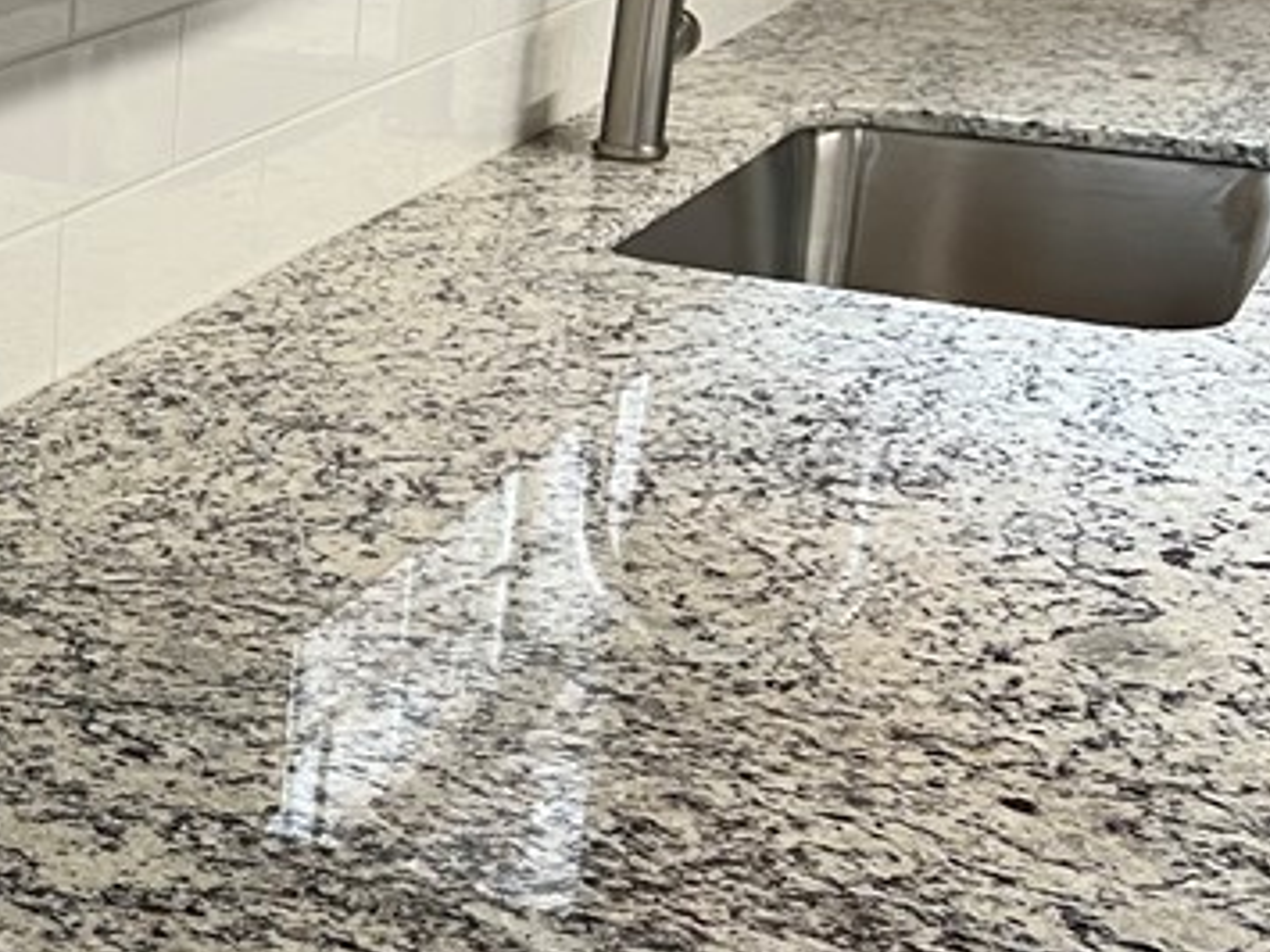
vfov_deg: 19.6
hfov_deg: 22.9
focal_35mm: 75
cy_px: 404
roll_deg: +0.4
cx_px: -419
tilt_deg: -17.6
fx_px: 2751
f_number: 1.5
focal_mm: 5.7
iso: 80
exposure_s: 1/60
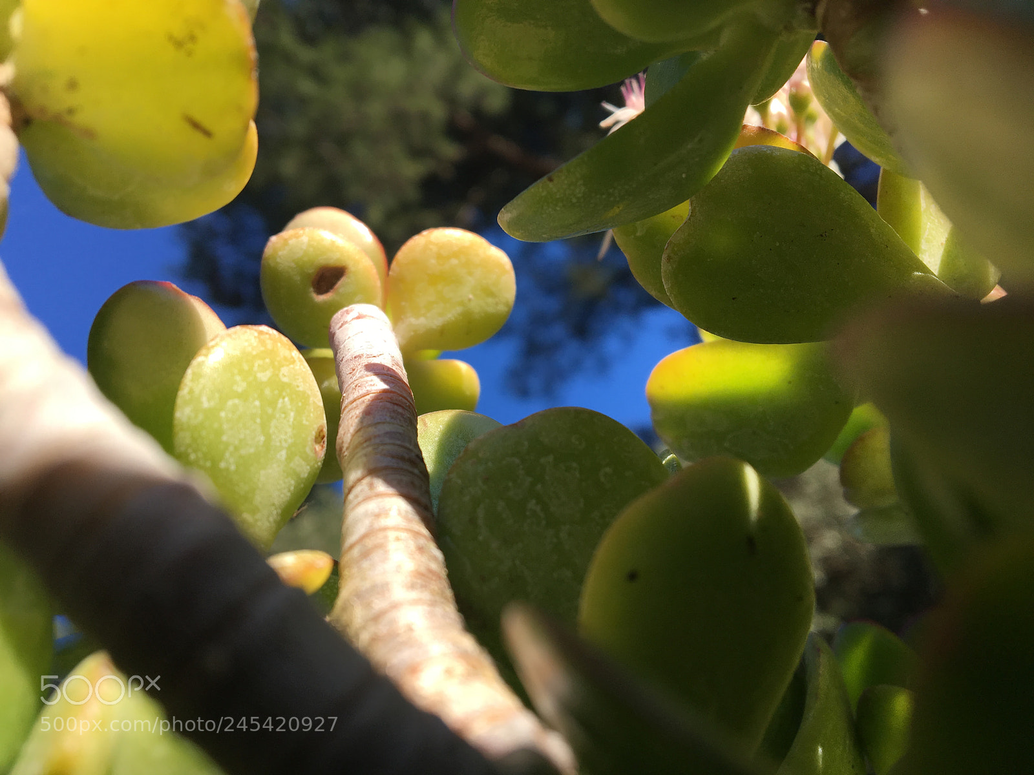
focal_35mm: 29
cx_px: 517
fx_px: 866
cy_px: 388
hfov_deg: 61.7
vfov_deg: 48.2
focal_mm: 4.15
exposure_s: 1/718
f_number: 2.2
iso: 25
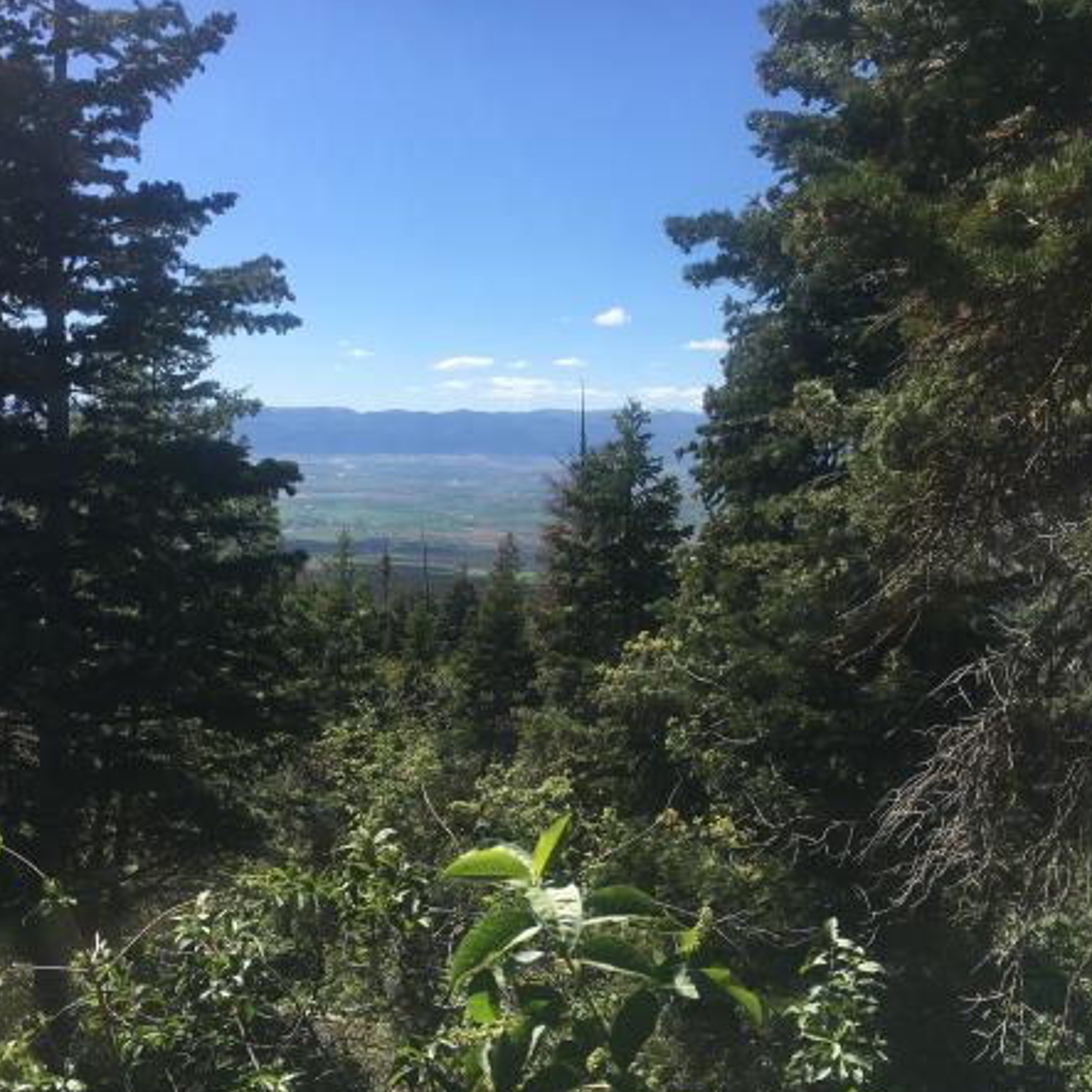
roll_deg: -2.9
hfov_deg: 44.9
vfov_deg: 44.9
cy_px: 532
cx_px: 532
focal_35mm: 37
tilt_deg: -6.4
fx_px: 1321
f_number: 2.2
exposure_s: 1/1832
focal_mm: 4.15
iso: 25
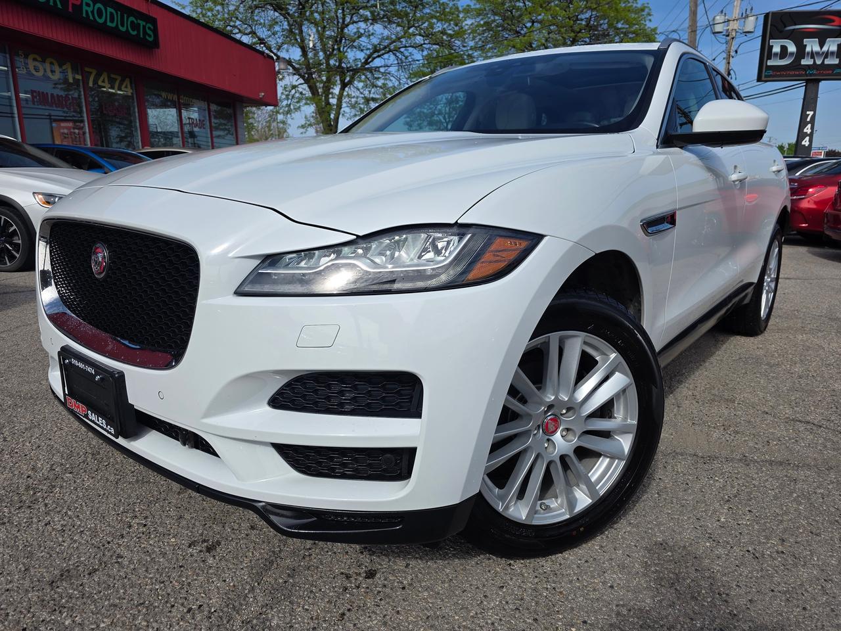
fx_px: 559
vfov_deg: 58.9
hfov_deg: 73.9
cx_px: 420
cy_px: 316
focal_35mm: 23
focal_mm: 6.3
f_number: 1.7
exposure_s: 1/3891
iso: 40
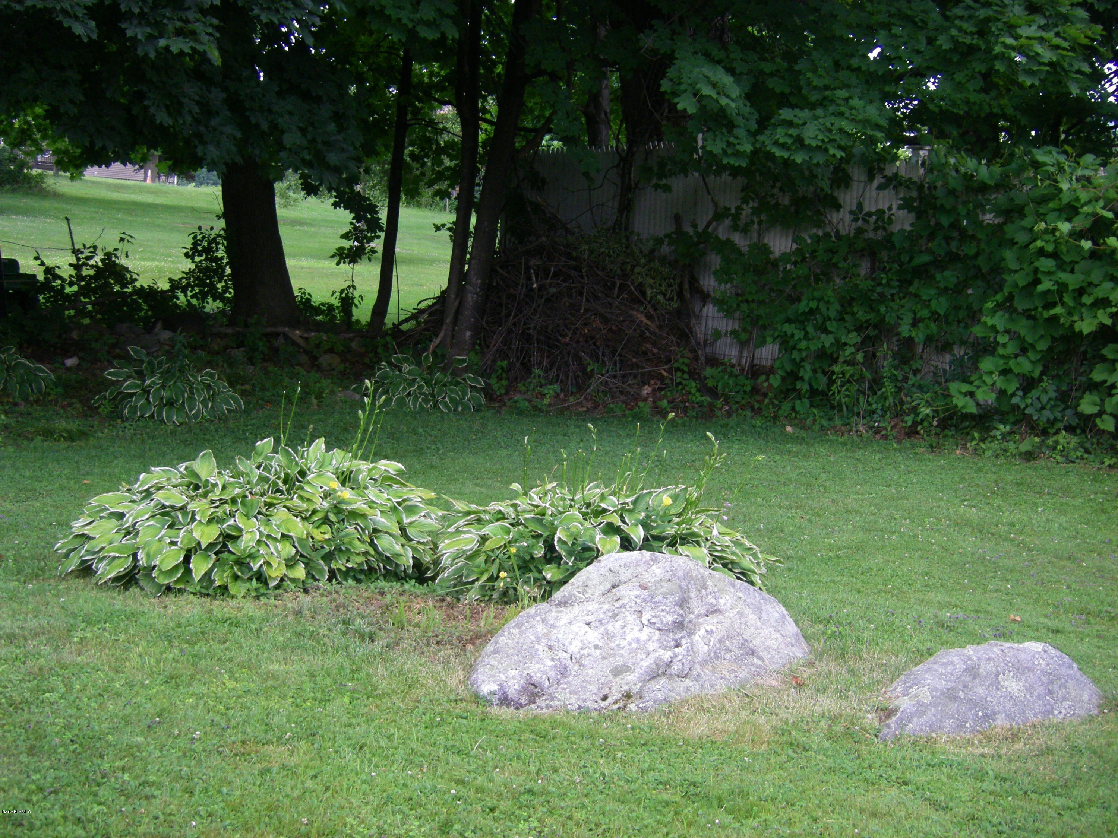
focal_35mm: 62
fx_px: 2002
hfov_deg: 31.2
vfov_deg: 23.7
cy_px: 419
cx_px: 559
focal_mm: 10.3
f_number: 3.8
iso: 200
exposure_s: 1/60
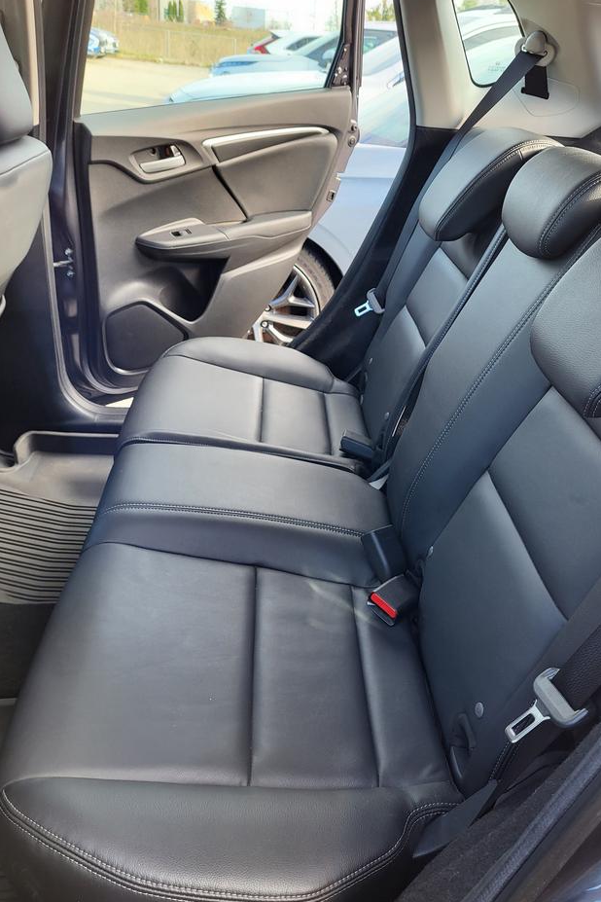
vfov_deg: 65.5
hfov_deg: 46.3
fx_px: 701
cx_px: 333
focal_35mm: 28
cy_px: 436
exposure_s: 1/120
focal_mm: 5.4
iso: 80
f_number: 1.8
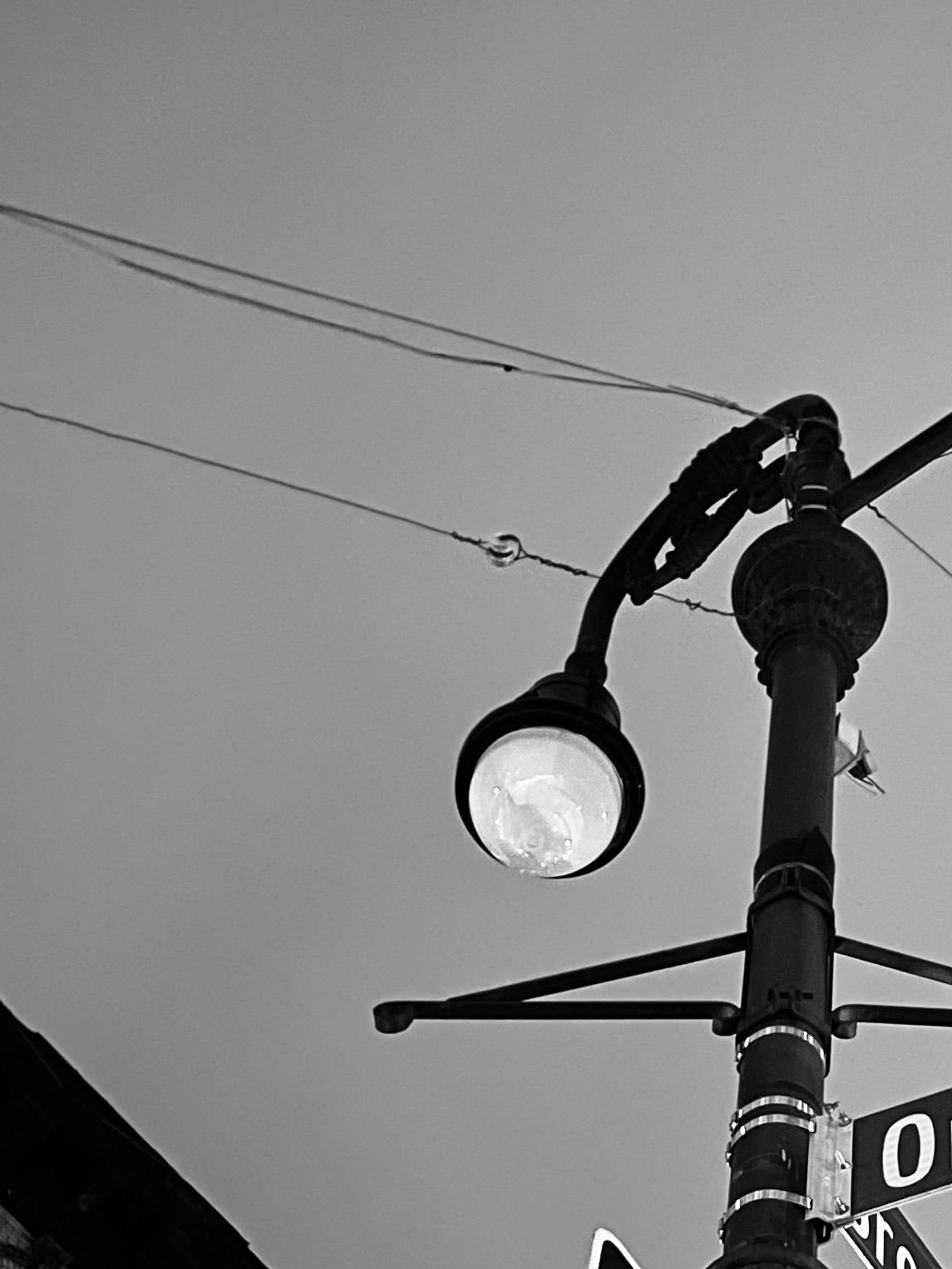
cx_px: 924
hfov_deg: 21.6
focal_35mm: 66
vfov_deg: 28.4
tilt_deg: +57.9
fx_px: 2420
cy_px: 1104
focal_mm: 5.1
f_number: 1.6
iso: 640
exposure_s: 1/9
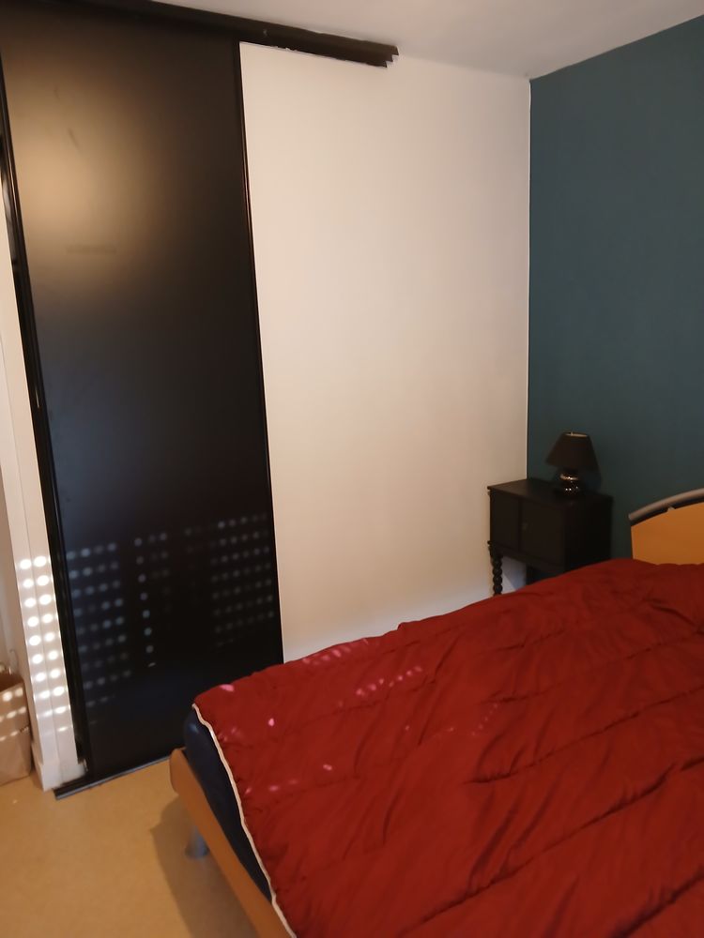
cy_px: 469
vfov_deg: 67.3
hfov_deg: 53.1
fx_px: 705
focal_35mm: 26
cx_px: 352
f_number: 1.8
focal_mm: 3.98
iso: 400
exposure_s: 1/25
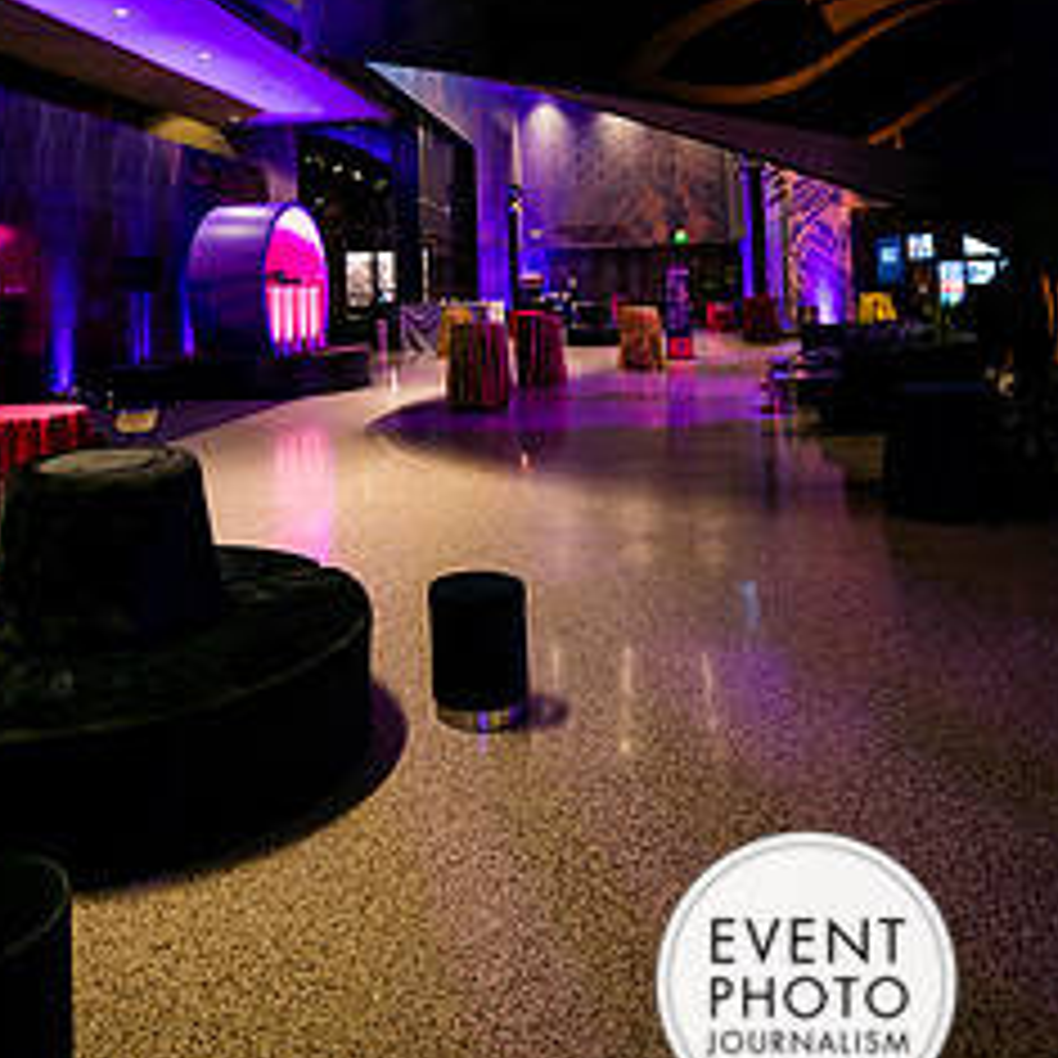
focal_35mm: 26
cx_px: 428
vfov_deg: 57.7
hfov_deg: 60.5
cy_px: 261
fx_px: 899
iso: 80
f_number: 2.2
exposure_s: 1/50
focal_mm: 16
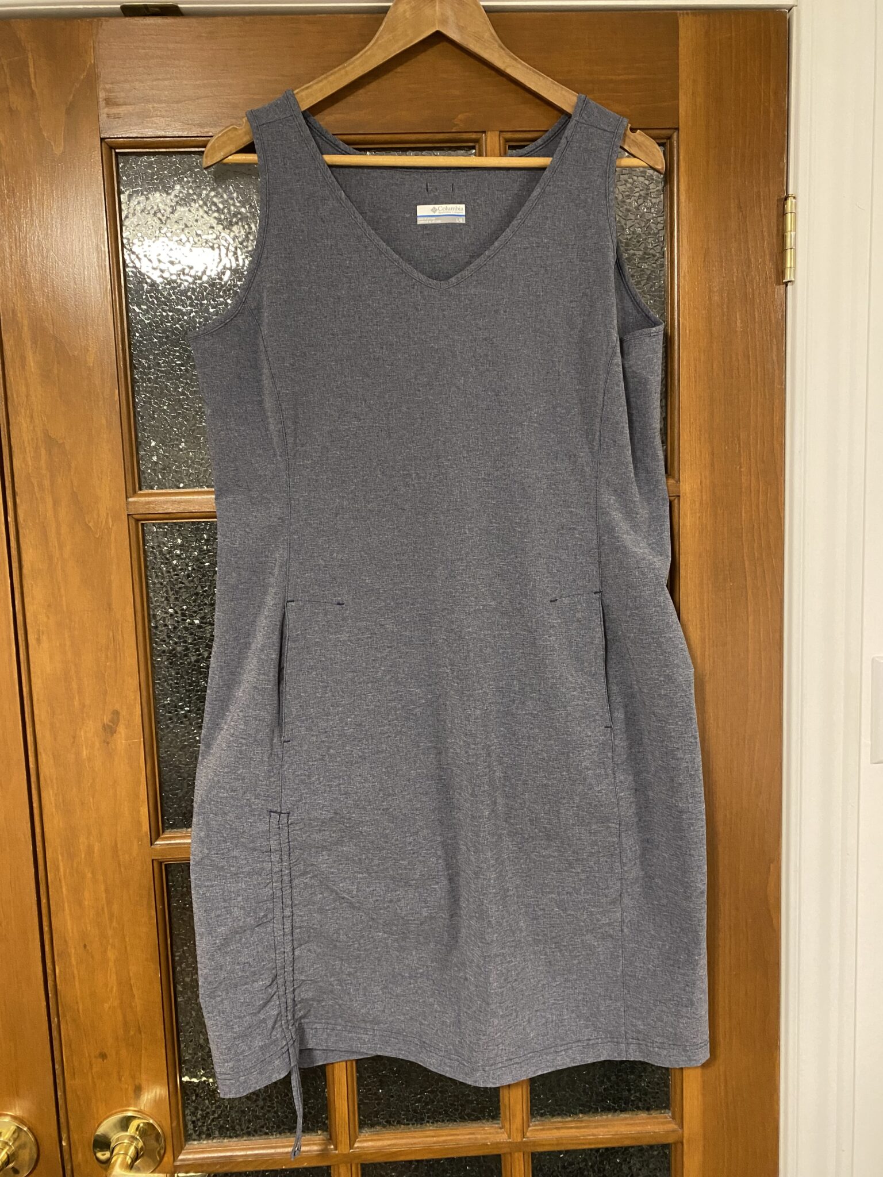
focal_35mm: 26
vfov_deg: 67.3
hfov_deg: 53.1
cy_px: 588
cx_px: 442
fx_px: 884
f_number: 1.8
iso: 400
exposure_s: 1/40
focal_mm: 4.25
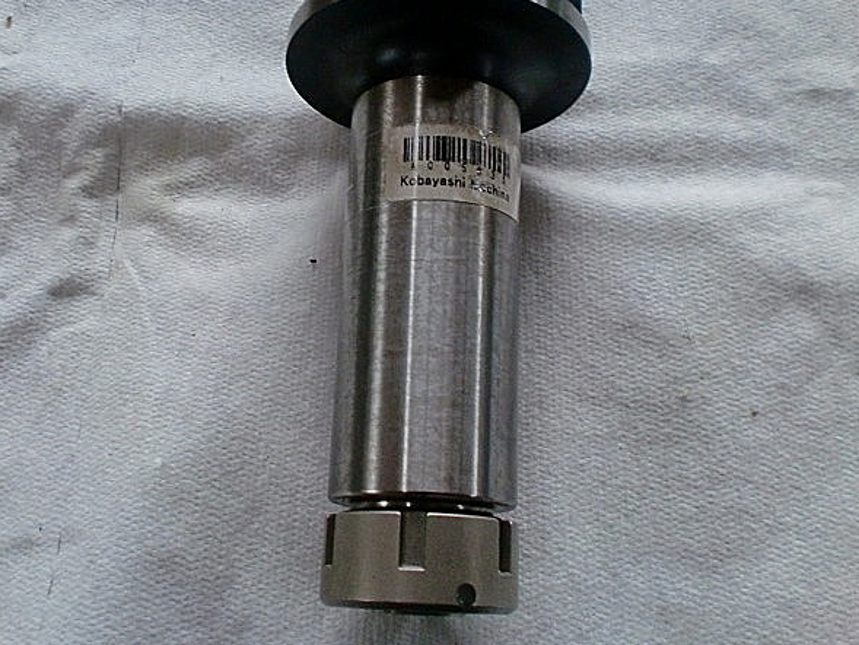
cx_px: 395
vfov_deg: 37.7
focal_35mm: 38
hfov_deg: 48.9
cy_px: 314
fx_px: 943
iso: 400
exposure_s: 1/60
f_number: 3.1
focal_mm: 6.3
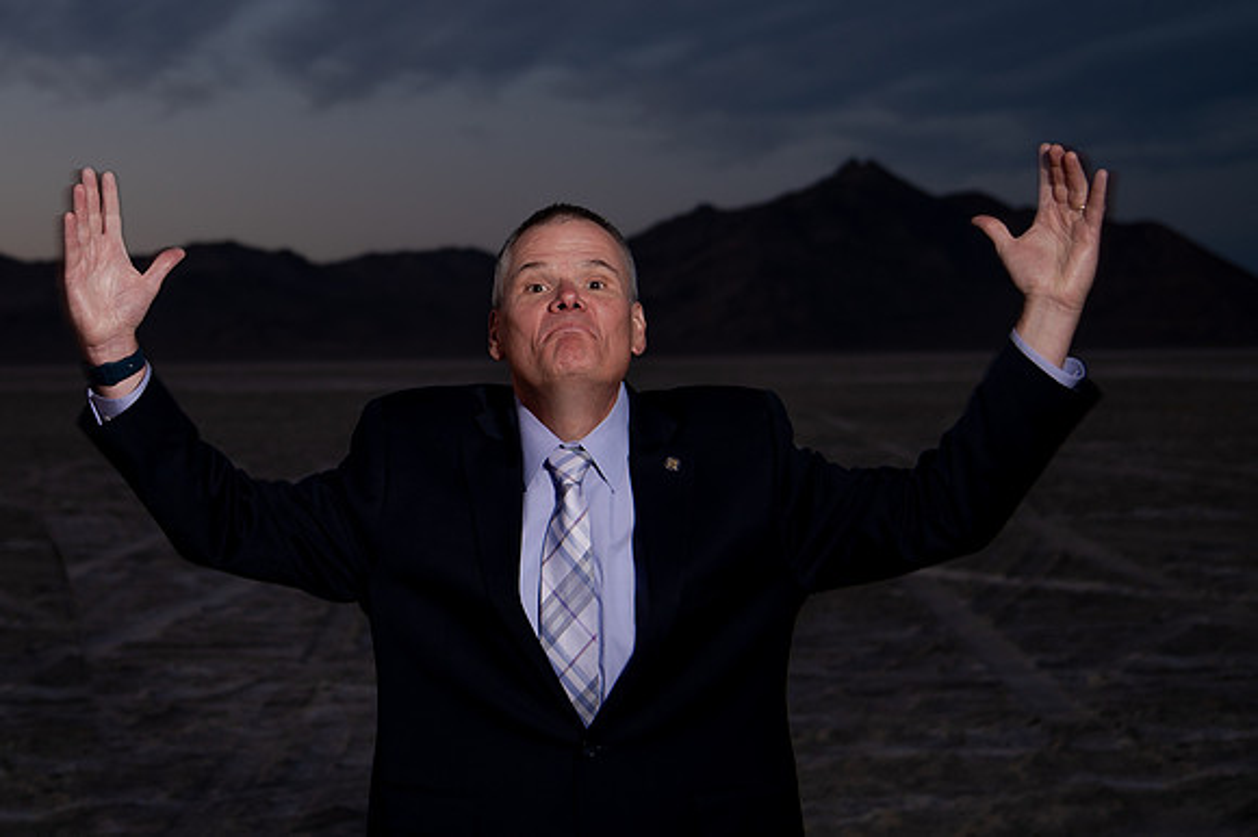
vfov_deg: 19.0
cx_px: 320
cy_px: 326
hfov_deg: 27.9
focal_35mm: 72
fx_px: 2499
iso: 400
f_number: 4
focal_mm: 48
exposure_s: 1/125
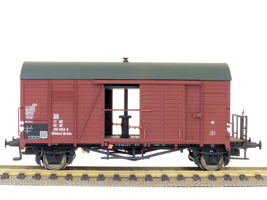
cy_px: 100
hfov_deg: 30.3
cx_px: 134
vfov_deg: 22.9
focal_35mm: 64
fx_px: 493
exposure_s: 1/60
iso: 400
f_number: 8
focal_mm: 10.9
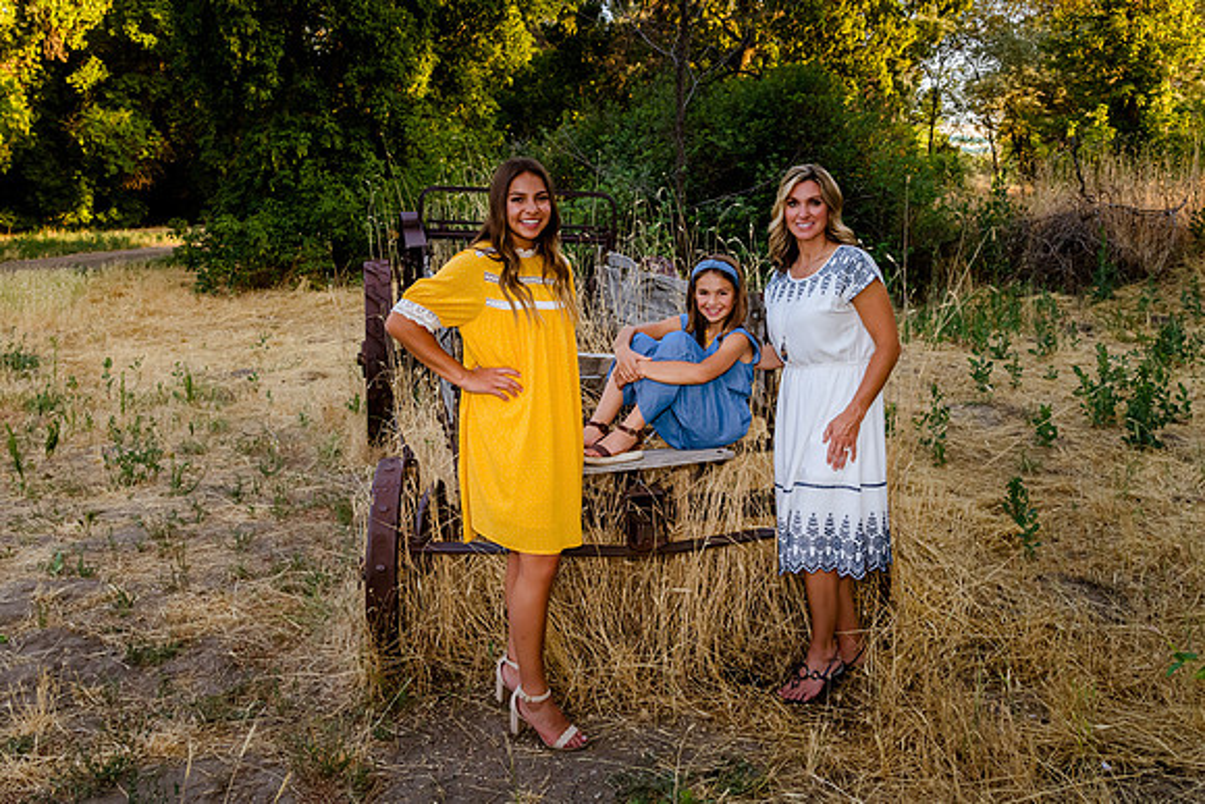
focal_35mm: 31
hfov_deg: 60.4
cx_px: 635
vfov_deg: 42.2
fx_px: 1034
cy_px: 308
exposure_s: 1/125
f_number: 9
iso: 1000
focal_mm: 24
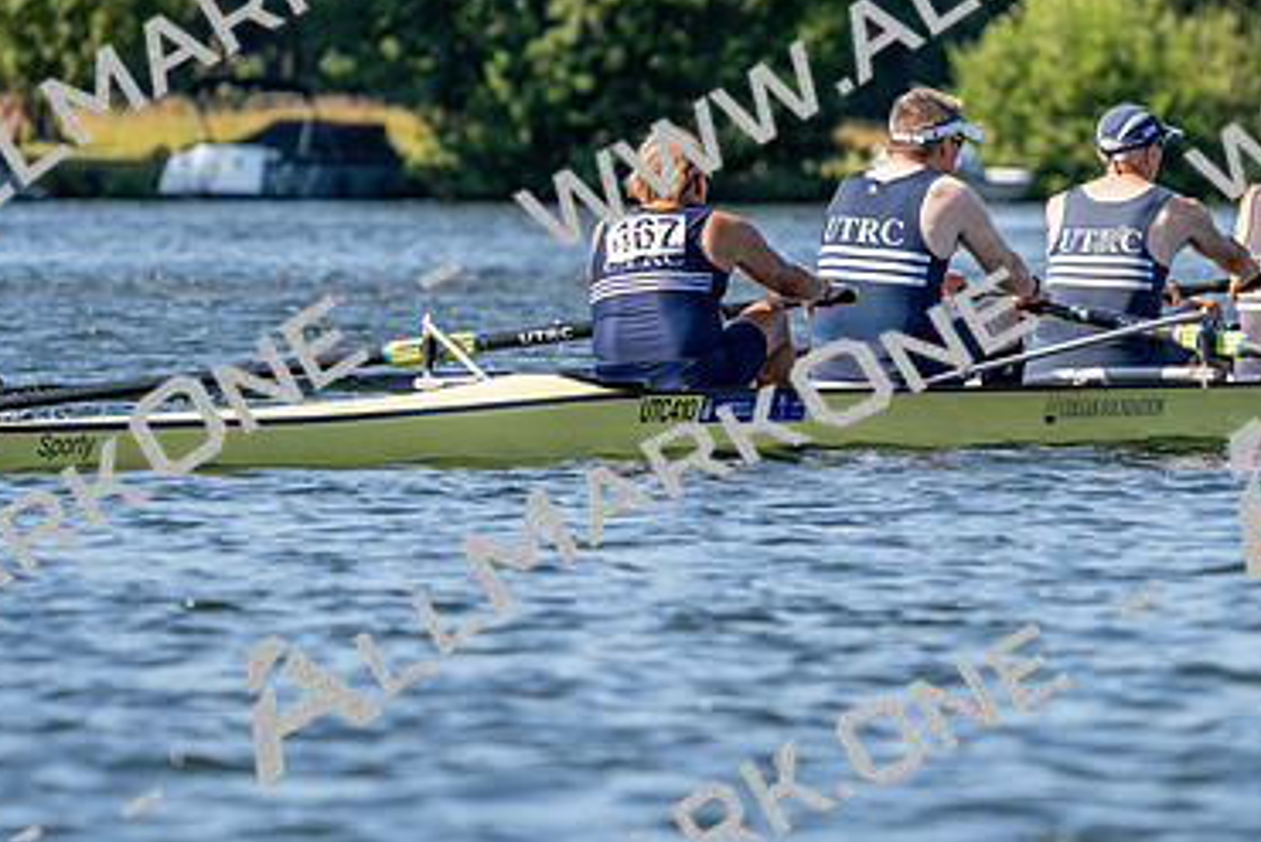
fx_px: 15207
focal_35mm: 434
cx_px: 937
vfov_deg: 3.2
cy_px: 257
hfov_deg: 4.7
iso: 400
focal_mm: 277
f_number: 5.6
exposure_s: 1/1600
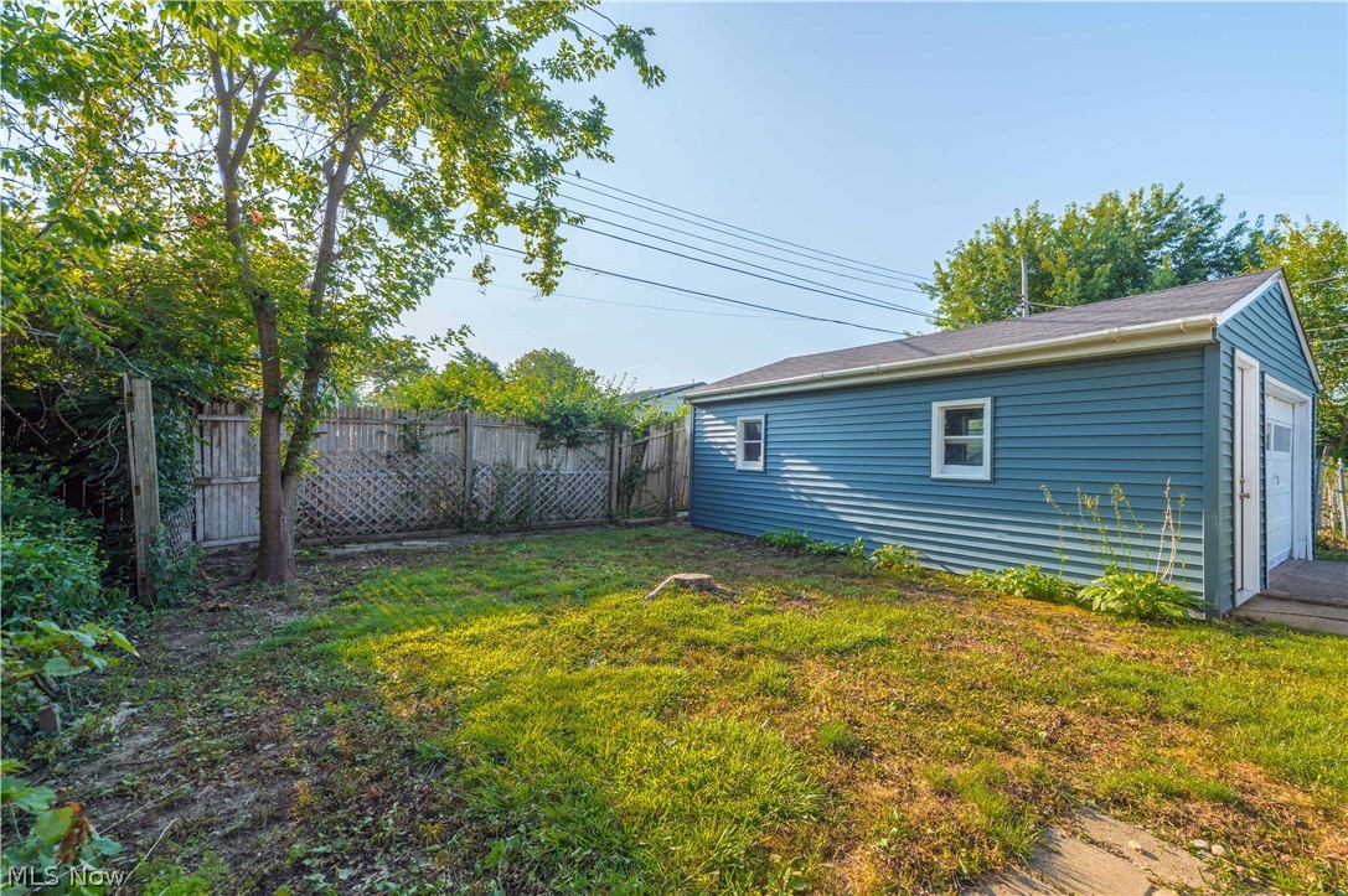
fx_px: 524
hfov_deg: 104.3
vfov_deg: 81.1
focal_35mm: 14
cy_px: 448
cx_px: 674
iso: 100
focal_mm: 14
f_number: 9
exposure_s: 1/160
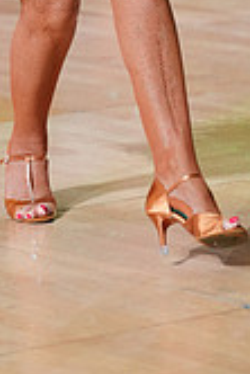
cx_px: 145
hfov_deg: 3.8
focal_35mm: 367
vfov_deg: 5.5
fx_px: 3815
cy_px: -246
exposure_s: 1/400
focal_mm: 105
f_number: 2.8
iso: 2000
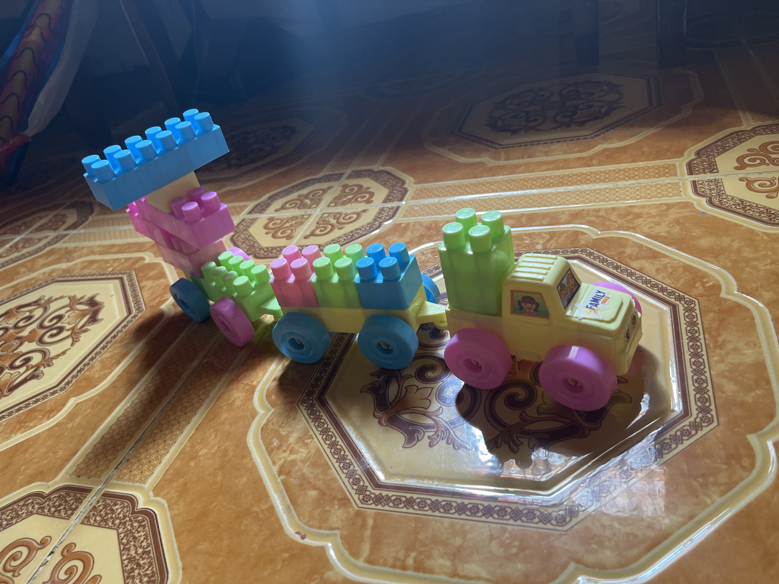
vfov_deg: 53.1
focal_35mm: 26
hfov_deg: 67.3
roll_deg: +16.3
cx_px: 390
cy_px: 292
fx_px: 585
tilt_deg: -32.8
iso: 160
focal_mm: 5.1
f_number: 1.6
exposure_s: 1/60
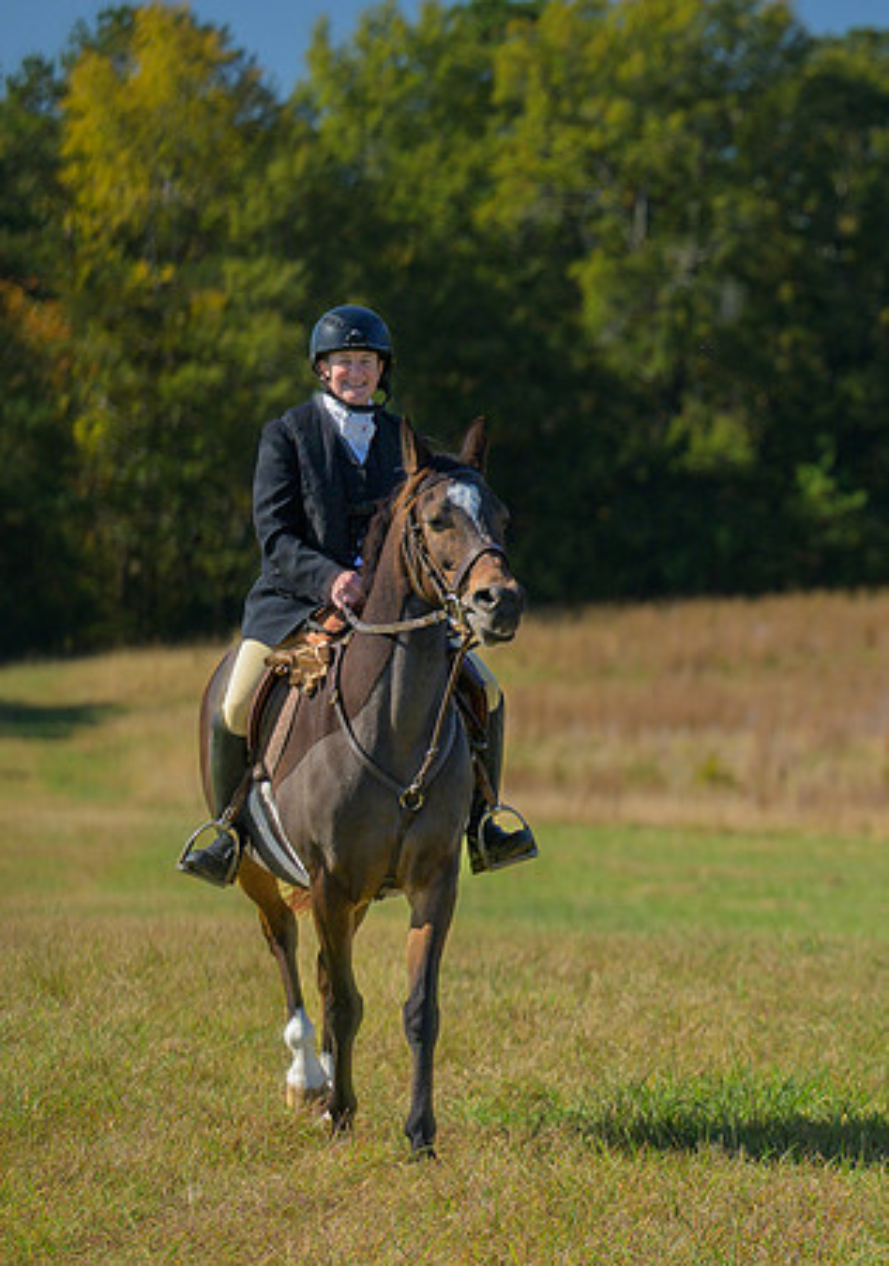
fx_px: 8809
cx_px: 1441
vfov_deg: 8.2
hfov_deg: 5.7
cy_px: 712
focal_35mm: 246
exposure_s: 1/1250
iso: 200
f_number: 3.2
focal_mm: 110
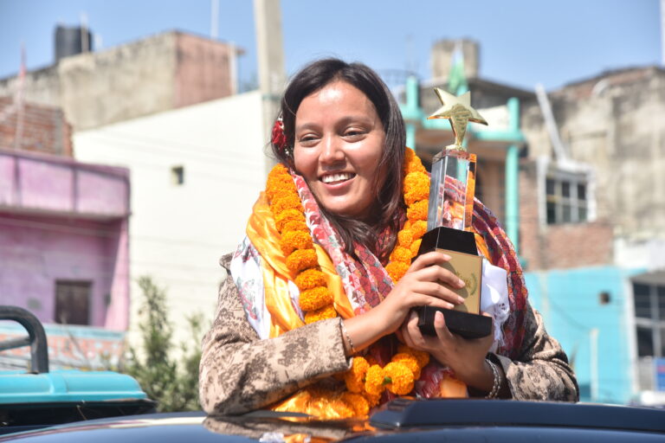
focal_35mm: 92
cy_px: 222
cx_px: 332
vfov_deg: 14.9
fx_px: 1699
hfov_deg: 22.1
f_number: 7.1
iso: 200
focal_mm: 92
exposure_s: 1/400
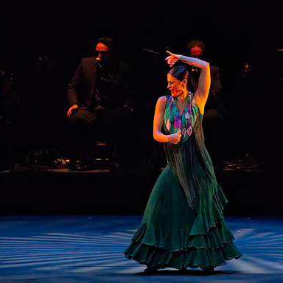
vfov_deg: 3.8
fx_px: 4282
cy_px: 142
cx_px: 184
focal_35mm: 463
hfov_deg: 3.8
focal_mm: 361
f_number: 13
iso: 25600
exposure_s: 1/400
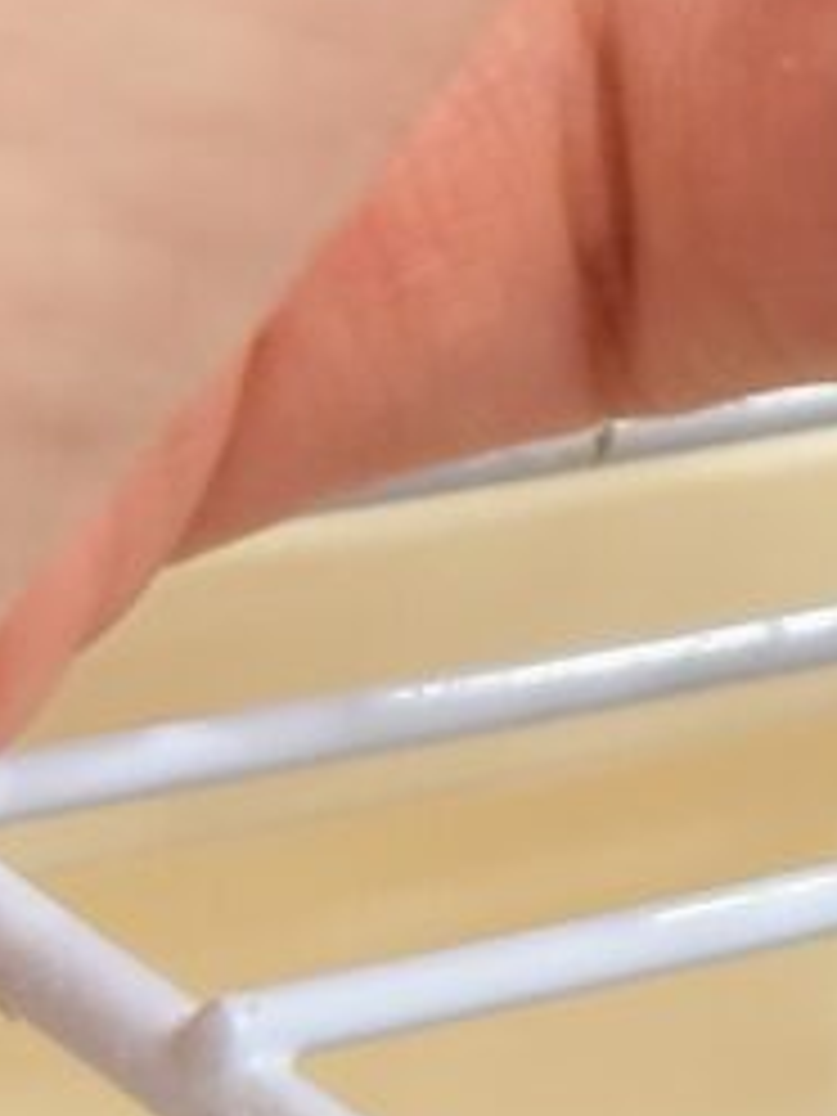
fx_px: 8124
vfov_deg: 7.6
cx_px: 2655
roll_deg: +2.6
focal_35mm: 252
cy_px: -842
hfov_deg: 5.5
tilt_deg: +2.2
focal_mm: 5.96
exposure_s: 1/50
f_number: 1.6
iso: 64
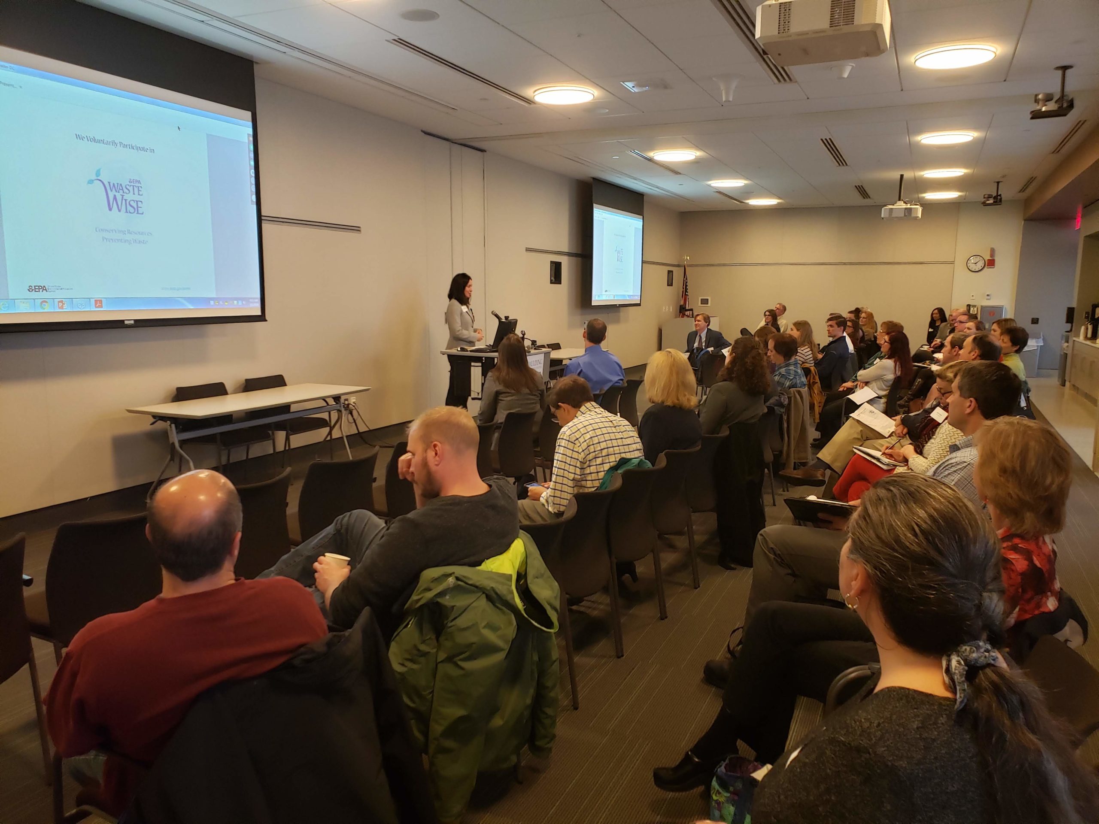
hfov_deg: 67.3
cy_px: 412
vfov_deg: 53.1
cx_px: 550
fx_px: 825
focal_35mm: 26
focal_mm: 4.3
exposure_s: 1/40
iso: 250
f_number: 2.4
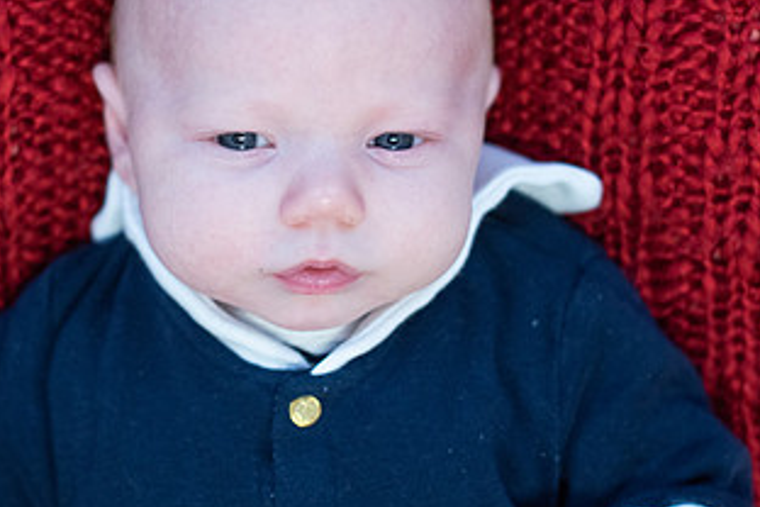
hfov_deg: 21.9
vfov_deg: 14.7
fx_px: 1963
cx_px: 297
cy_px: 150
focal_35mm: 93
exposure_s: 1/200
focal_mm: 50
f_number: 2.5
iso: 1000
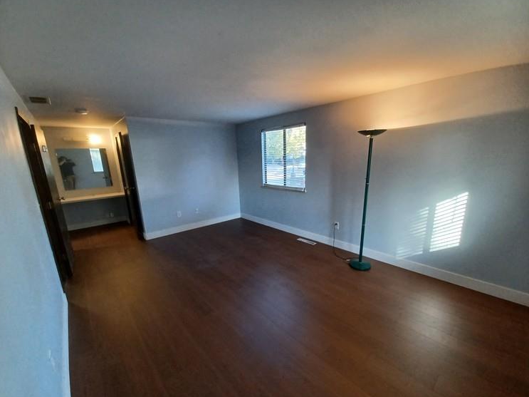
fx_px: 214
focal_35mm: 14
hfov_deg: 102.1
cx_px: 268
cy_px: 207
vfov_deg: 85.6
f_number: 2.2
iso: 160
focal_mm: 1.42
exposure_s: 1/60
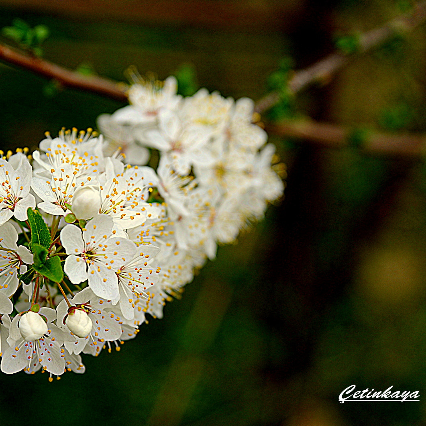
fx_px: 2409
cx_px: 138
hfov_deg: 10.1
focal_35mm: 173
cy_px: 213
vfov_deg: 10.1
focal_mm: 135
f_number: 7.1
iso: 200
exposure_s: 1/200
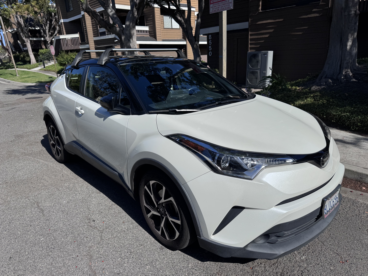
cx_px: 184
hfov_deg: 71.6
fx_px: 255
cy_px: 138
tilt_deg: -18.3
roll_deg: +2.9
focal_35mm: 24
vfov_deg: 56.8
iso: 80
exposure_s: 1/9009
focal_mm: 6.76
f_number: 1.78
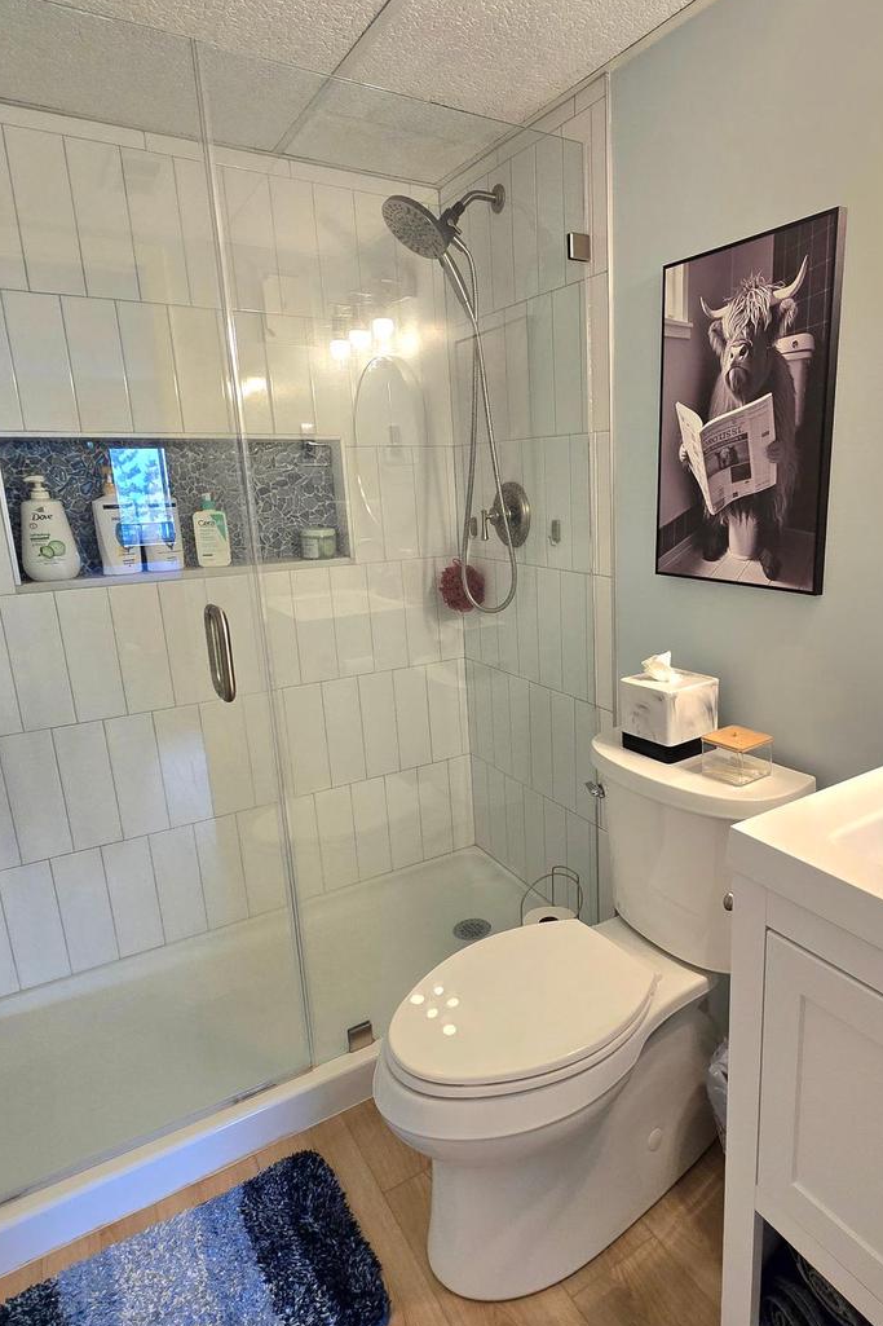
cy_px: 644
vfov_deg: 86.9
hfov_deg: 63.3
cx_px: 568
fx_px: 699
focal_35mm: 19
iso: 100
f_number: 2.2
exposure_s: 1/60.2
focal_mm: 2.2
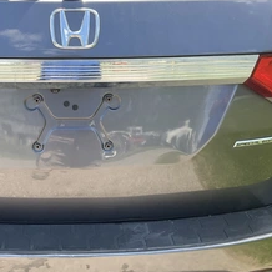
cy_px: 142
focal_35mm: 47
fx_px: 418
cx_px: 69
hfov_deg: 35.3
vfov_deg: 36.1
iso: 25
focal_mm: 3
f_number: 1.8
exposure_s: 1/342
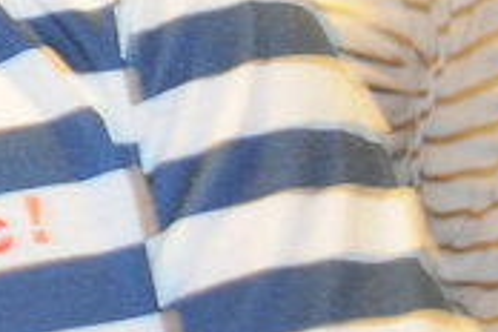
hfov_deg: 6.5
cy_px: -517
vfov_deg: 4.7
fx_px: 3935
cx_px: -1059
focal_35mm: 285
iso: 200
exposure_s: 1/2.5
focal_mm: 27
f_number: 3.3
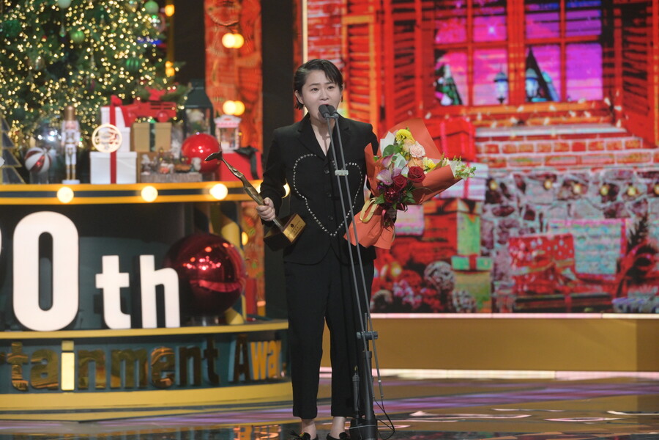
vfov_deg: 6.9
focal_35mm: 200
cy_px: 220
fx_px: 3661
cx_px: 330
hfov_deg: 10.3
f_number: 4
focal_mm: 200
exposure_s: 1/500
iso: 2500
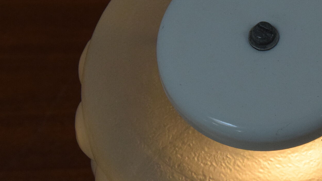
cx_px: 275
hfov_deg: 18.0
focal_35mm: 117
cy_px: 155
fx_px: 1001
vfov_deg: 10.3
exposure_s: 1/400
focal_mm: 31
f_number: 10
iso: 1600
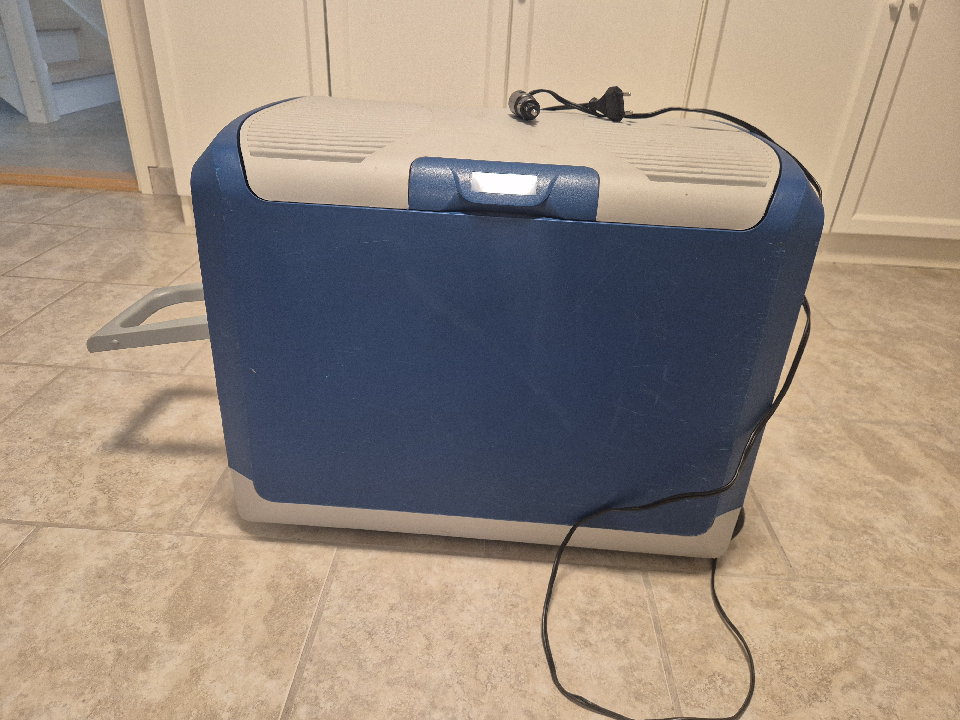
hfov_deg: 73.9
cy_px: 360
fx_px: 638
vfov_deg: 58.9
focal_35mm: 23
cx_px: 480
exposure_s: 1/100
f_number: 1.8
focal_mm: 5.4
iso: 500
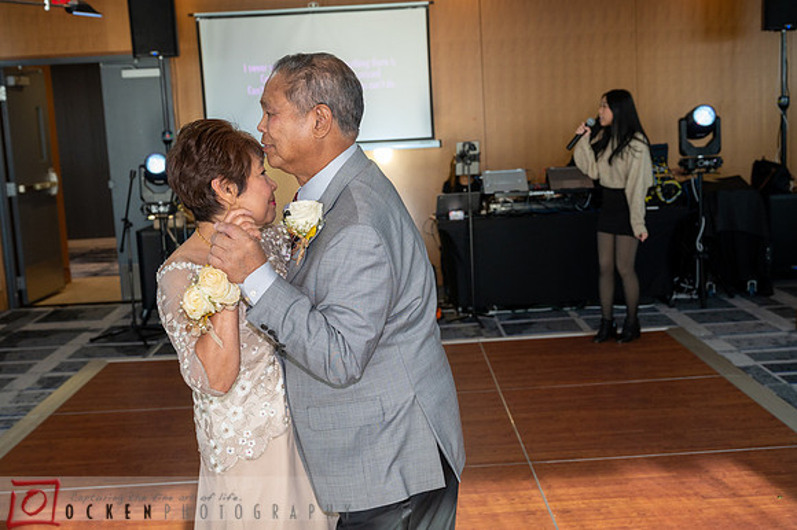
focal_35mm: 44
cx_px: 398
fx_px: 974
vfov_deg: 30.5
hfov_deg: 44.5
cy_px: 265
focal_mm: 44
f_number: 5.6
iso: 1000
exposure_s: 1/250
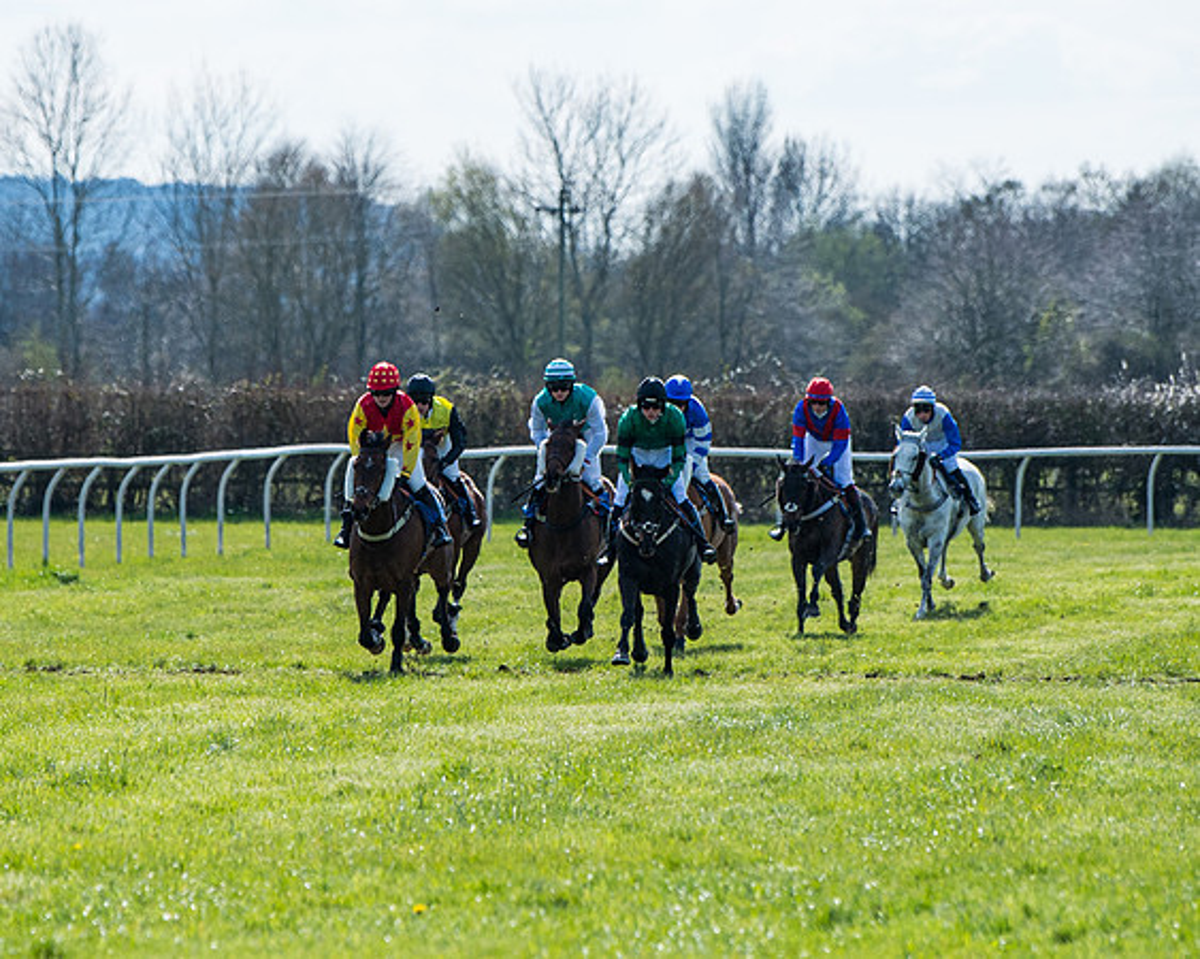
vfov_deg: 4.5
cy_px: 438
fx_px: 12328
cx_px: 422
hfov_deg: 5.6
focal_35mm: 347
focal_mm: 185
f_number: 4
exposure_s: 1/5000
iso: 400
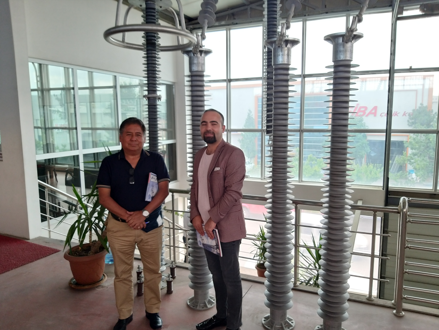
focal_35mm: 27
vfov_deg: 51.4
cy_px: 165
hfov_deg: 65.3
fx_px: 342
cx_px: 220
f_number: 1.7
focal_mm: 3.93
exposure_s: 1/100
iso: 125
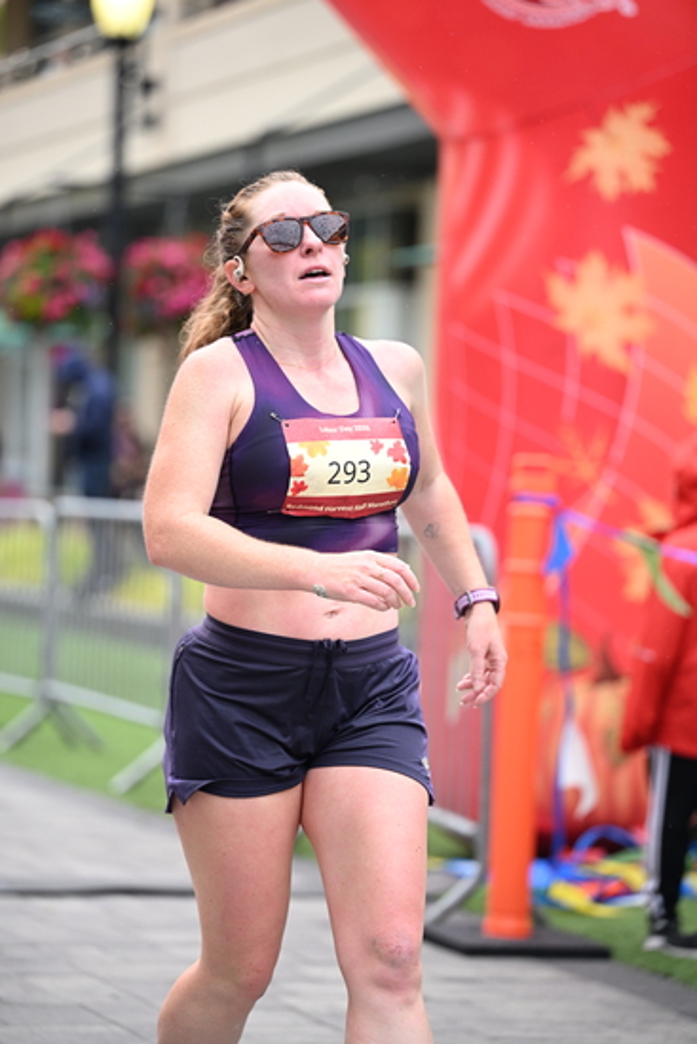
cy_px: 522
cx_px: 348
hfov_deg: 11.0
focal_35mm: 125
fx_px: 3628
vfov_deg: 16.4
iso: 1250
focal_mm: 125
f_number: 2.8
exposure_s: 1/1600
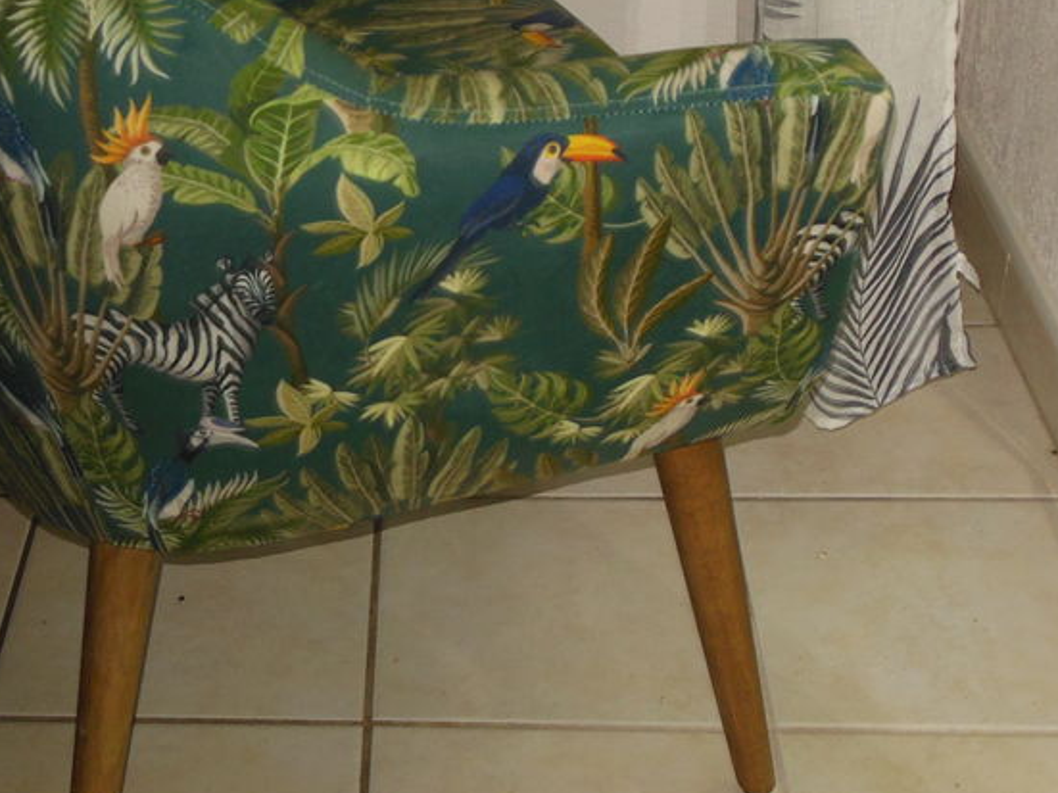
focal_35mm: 69
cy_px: 267
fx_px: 2108
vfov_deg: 21.2
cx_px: 253
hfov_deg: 27.7
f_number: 3.6
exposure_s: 1/30
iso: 250
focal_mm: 6.8
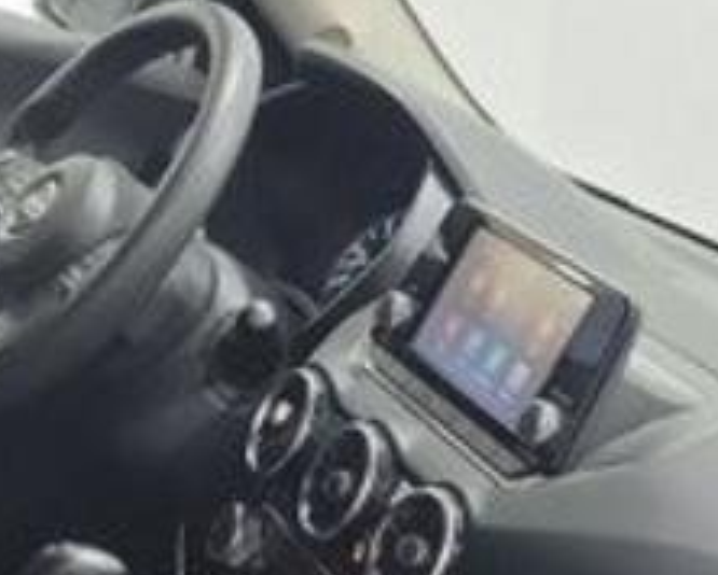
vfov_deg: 14.0
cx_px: -74
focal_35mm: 108
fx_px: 2297
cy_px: 601
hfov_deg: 17.2
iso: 806
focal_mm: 6.7
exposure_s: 1/59
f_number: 1.8
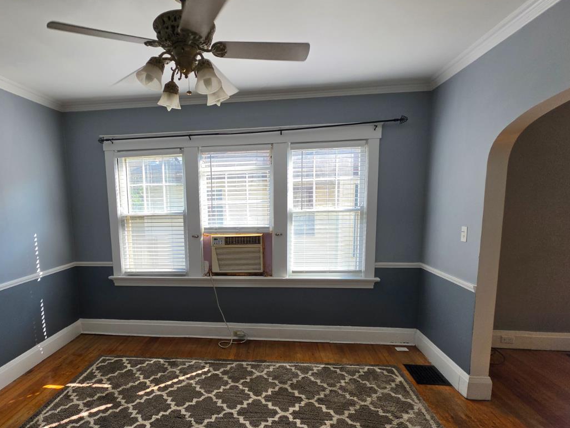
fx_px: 313
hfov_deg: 83.8
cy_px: 252
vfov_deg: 68.2
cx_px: 234
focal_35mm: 19
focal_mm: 2.2
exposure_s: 1/359
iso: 50
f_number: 1.9
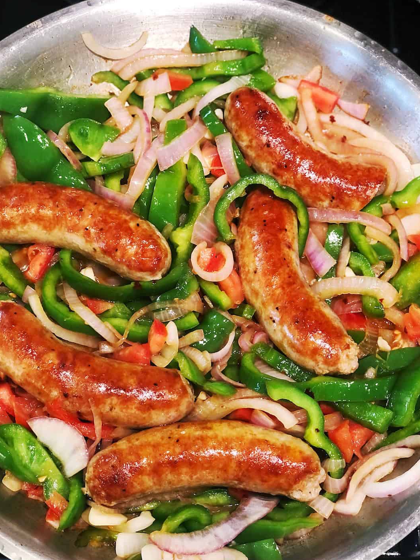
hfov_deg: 22.6
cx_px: 188
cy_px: 303
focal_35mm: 65
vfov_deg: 29.8
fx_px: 1052
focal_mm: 6.6
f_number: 2.8
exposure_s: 1/30
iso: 100
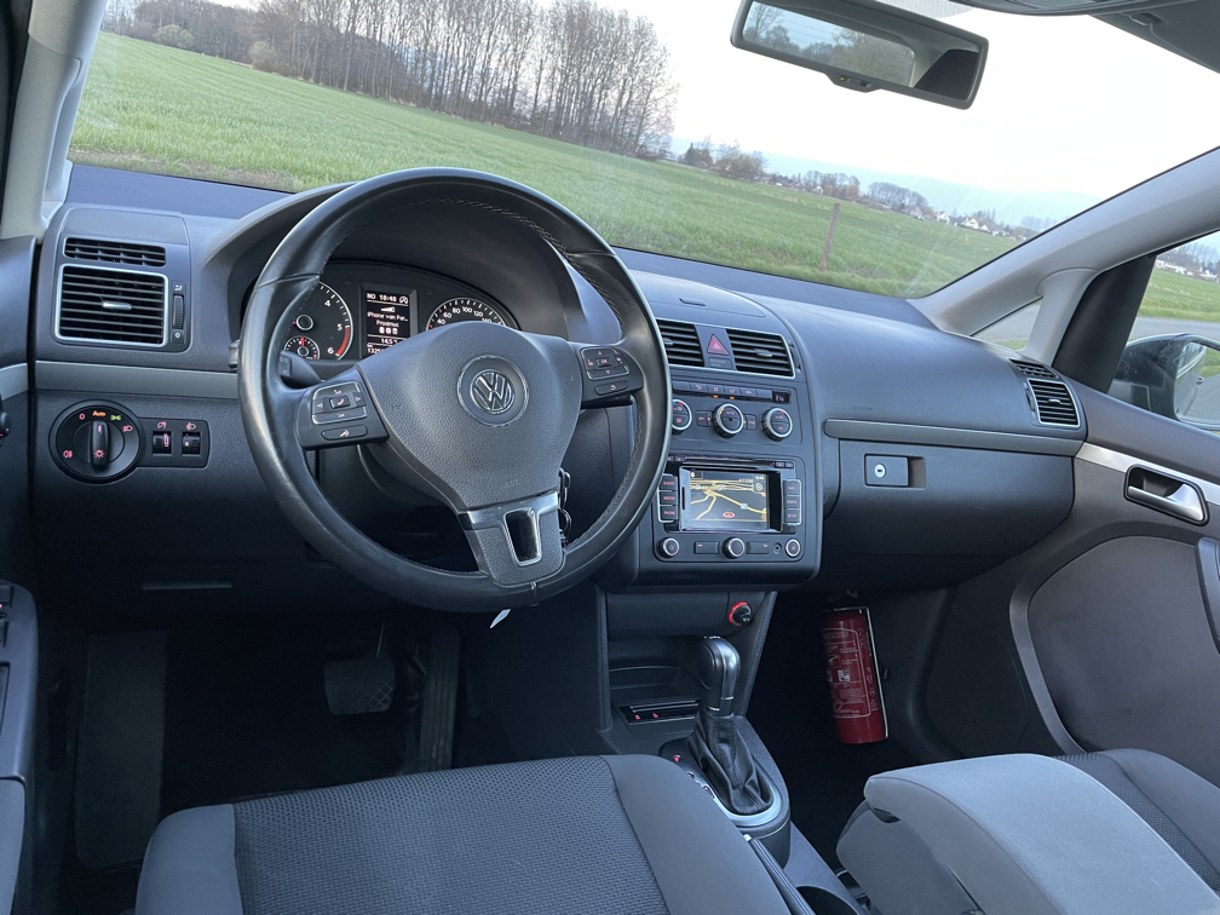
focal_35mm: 26
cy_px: 458
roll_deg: -12.5
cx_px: 610
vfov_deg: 53.1
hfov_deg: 67.3
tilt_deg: -18.6
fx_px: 916
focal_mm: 4.2
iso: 160
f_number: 1.6
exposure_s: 1/60
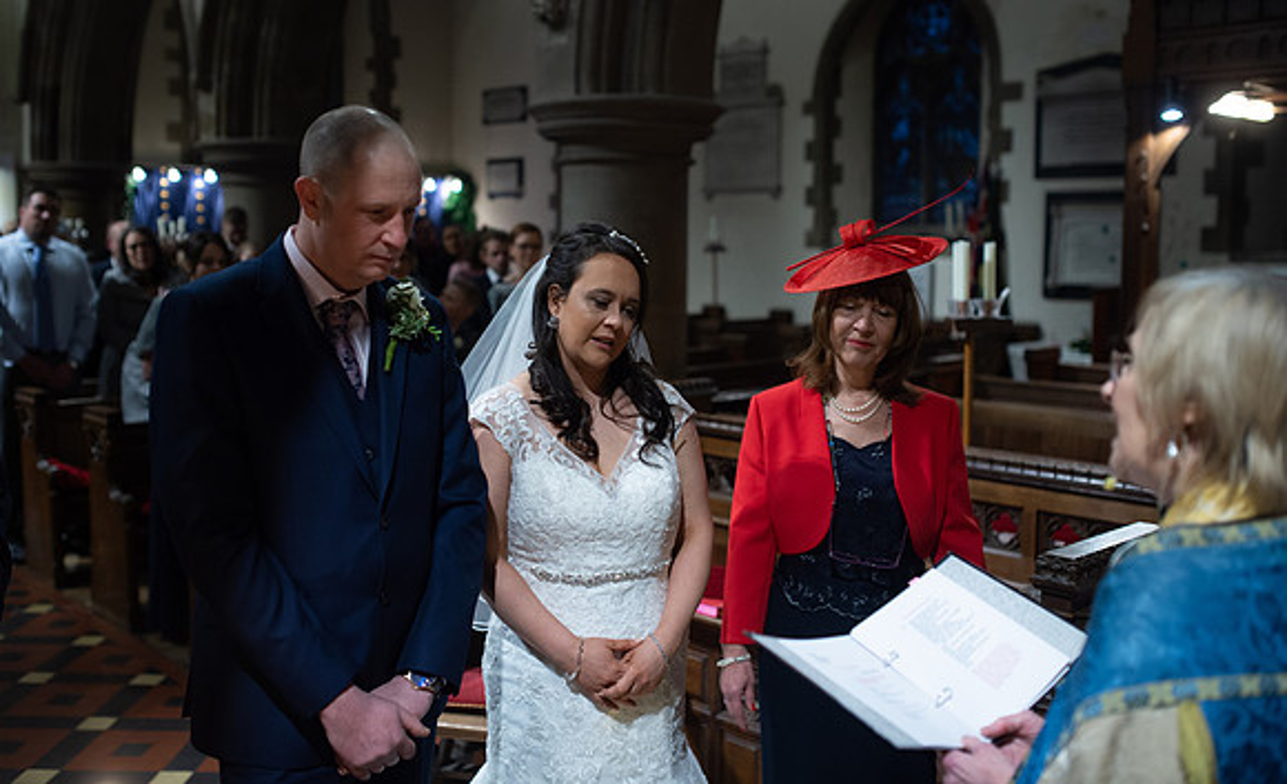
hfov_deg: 52.4
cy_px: 336
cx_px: 615
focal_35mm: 38
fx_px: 1306
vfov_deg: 33.3
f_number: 2
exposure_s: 1/100
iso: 1250
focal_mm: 35
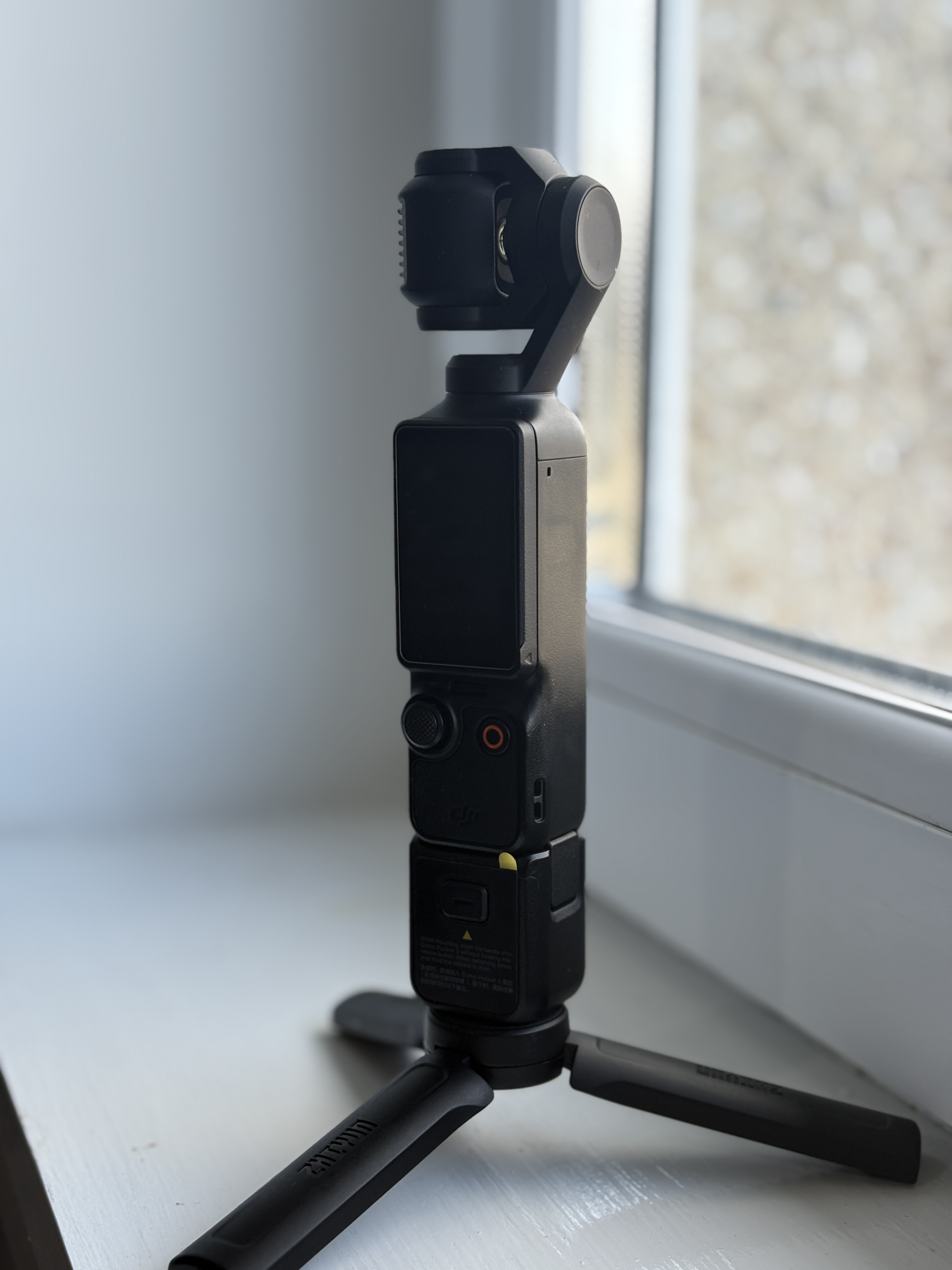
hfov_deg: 28.0
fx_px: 1907
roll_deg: -0.5
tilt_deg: -7.3
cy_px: 635
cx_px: 476
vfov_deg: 36.8
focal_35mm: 52
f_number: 1.6
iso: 32
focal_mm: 5.96
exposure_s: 1/121
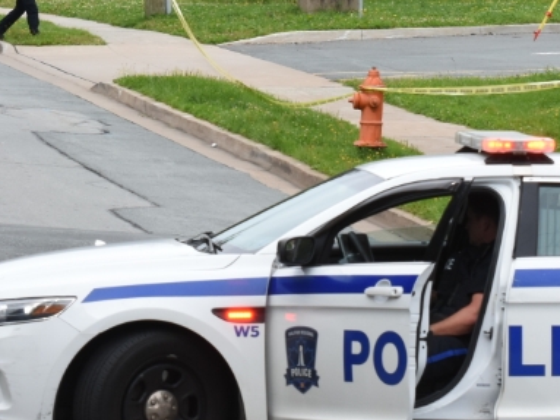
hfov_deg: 5.7
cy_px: -19
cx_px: 412
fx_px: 5612
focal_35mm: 347
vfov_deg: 4.3
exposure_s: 1/500
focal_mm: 90
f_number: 8
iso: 500
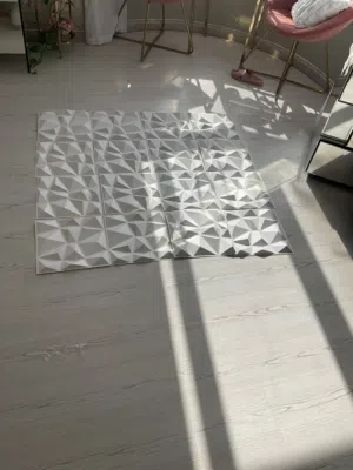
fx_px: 394
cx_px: 176
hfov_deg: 48.2
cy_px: 235
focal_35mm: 29
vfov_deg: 61.7
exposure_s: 1/360
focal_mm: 3
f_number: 1.8
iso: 16
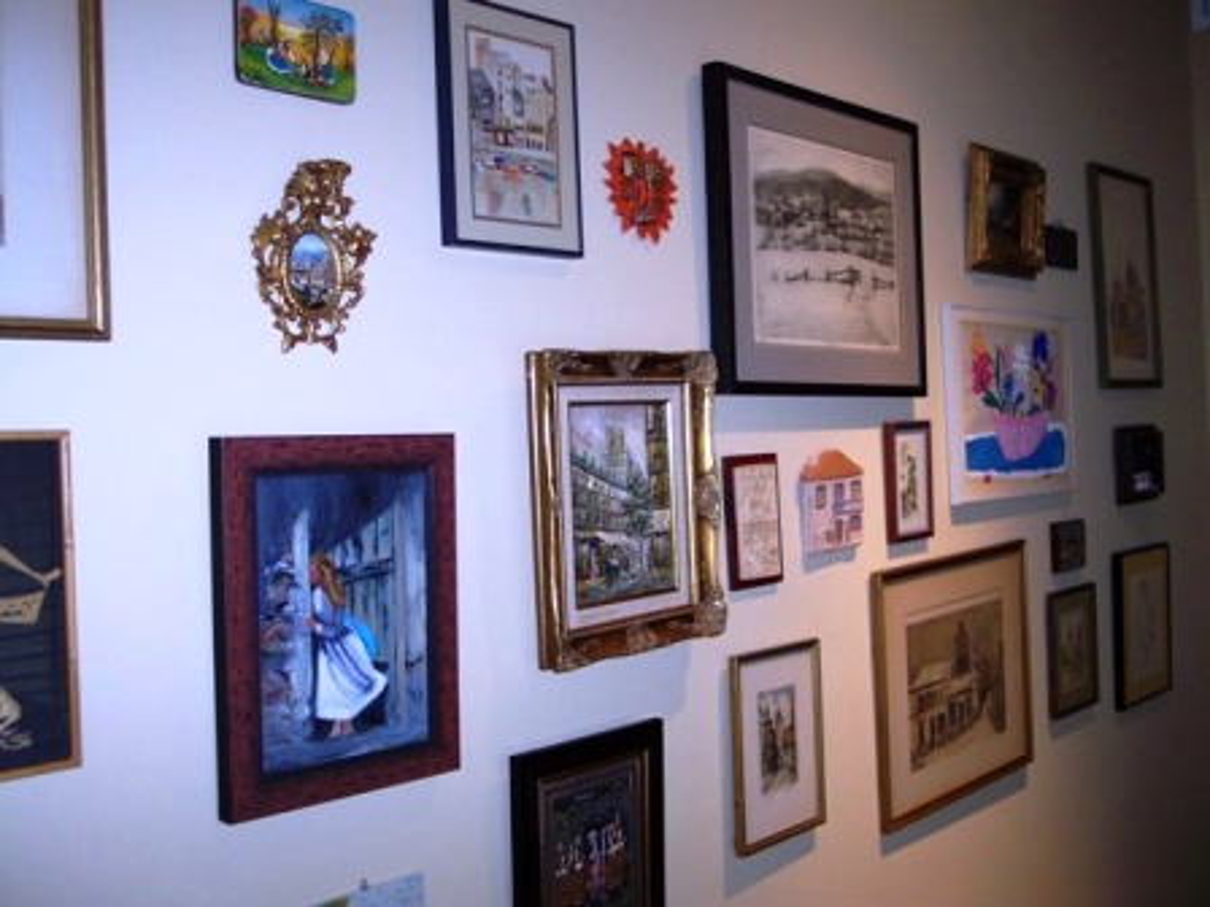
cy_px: 454
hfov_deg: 49.0
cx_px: 605
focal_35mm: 38
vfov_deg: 37.7
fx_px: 1328
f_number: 2.8
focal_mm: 8
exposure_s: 1/30
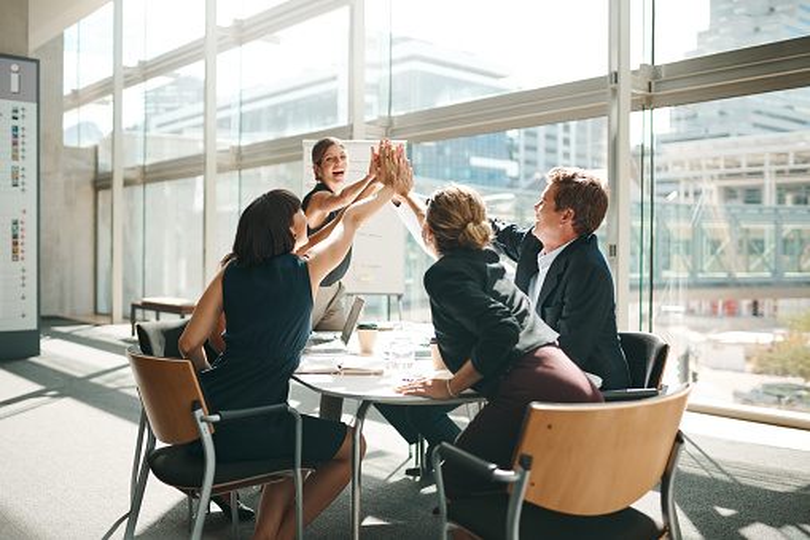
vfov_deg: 37.8
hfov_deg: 54.4
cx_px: 405
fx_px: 787
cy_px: 270
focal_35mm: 35
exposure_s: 1/1000
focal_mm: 35
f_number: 1.8
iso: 200
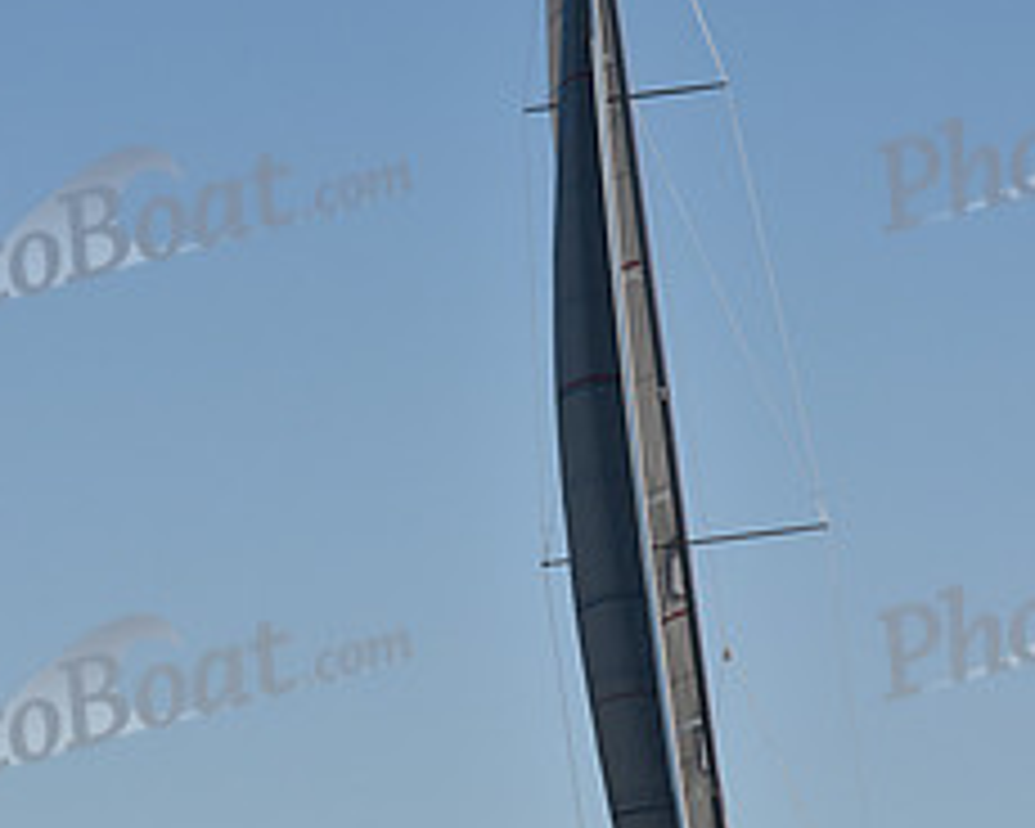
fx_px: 5943
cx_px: 646
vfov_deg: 8.0
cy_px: 414
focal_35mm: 194
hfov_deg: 9.9
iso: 250
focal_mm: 82
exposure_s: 1/1000
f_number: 5.6
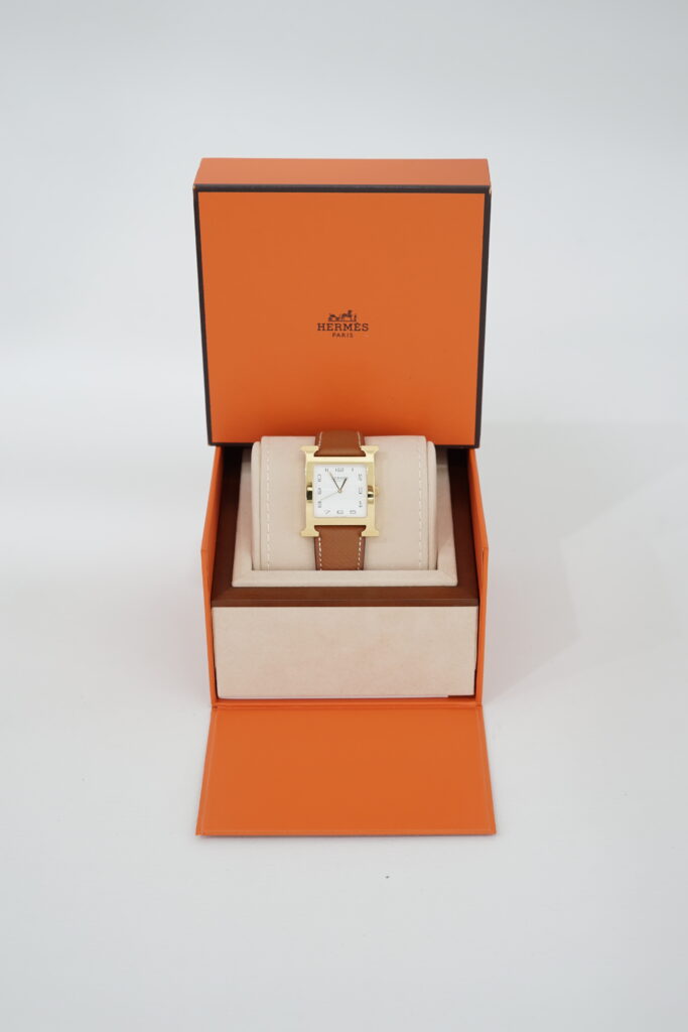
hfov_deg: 27.0
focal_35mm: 50
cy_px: 516
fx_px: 1433
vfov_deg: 39.6
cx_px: 344
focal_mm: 50
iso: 400
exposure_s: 1/4
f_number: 6.3
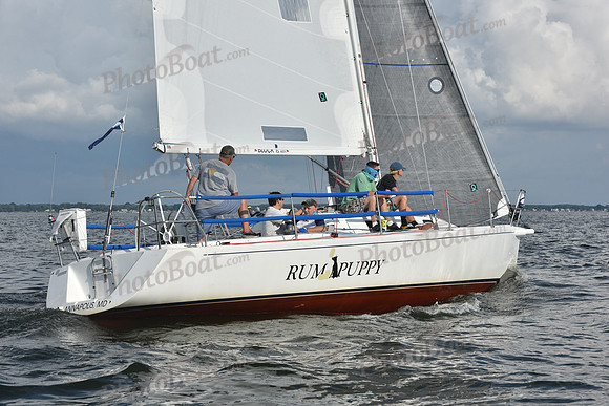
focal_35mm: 70
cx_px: 304
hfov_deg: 28.8
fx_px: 1184
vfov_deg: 19.5
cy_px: 203
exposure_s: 1/1250
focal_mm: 70
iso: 250
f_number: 10
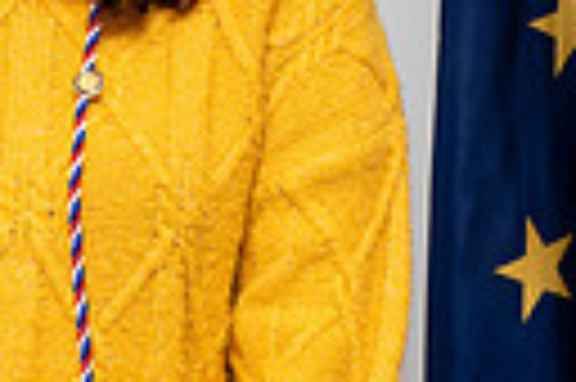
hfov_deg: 7.5
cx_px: -117
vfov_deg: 5.0
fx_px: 4346
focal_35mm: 272
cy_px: -81
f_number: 4
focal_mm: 50
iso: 100
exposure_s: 1/160
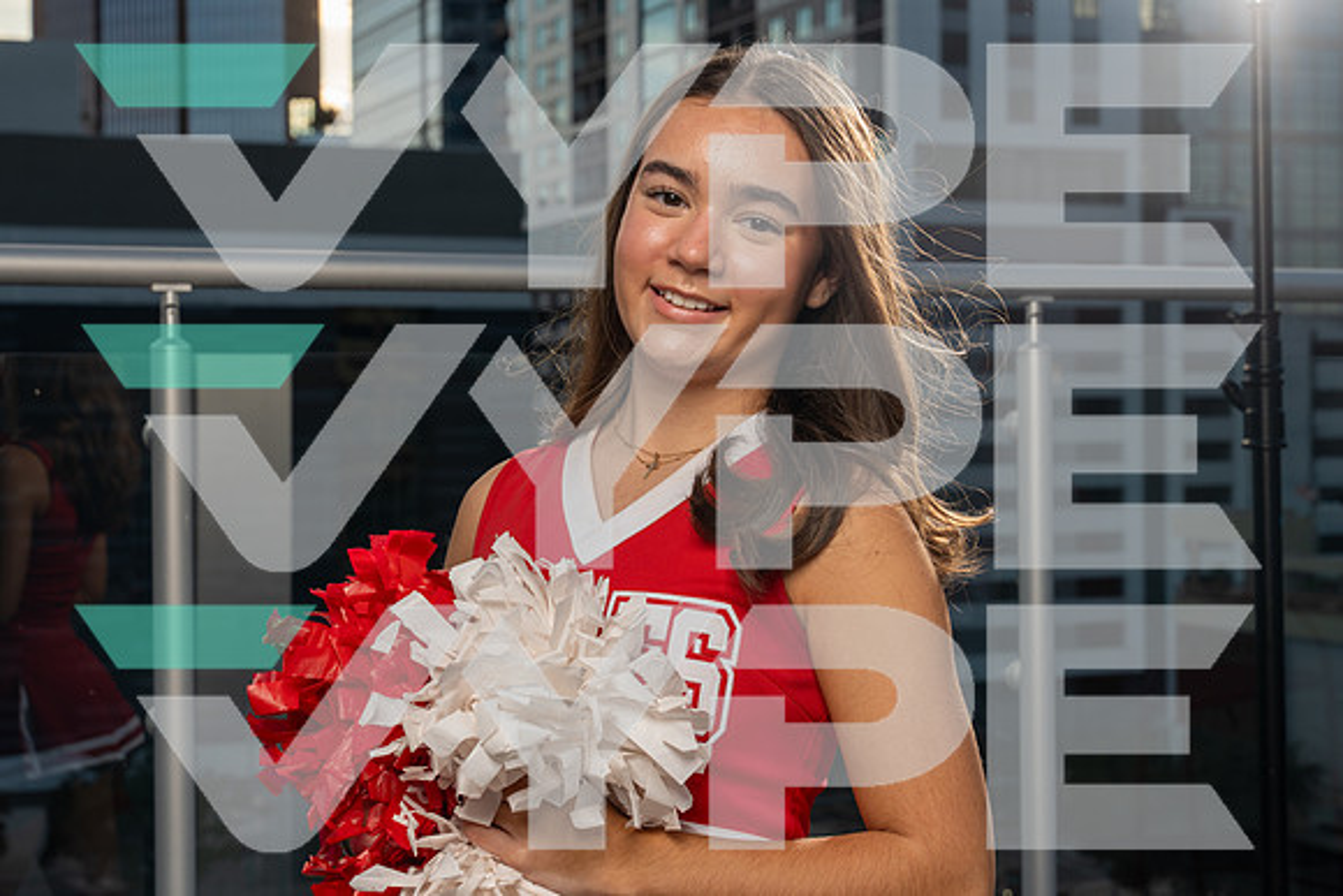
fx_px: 2500
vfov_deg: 20.3
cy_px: 448
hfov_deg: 30.1
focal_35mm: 67
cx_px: 672
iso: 100
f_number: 9
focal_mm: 67
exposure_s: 1/250
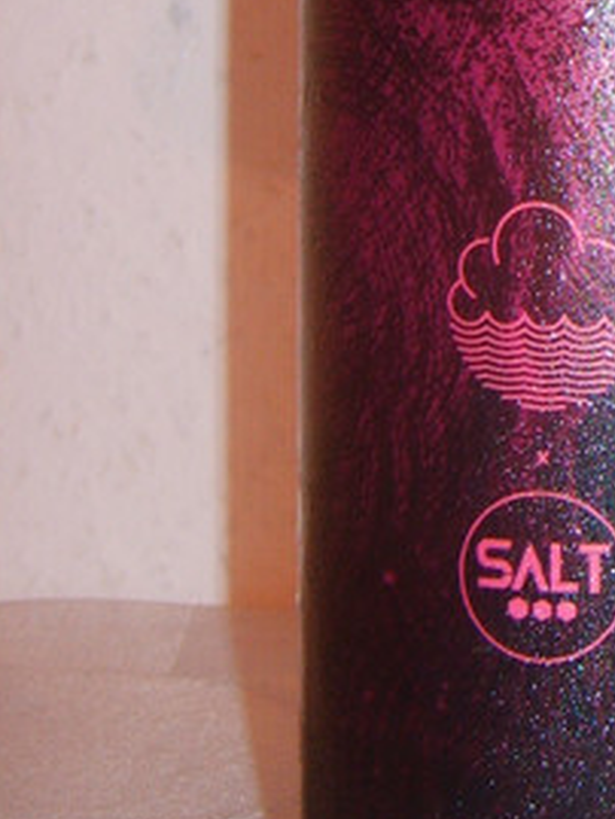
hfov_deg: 13.5
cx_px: 898
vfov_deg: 18.4
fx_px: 2462
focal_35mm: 104
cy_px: -15
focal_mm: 5.8
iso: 100
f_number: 2.8
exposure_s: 1/30
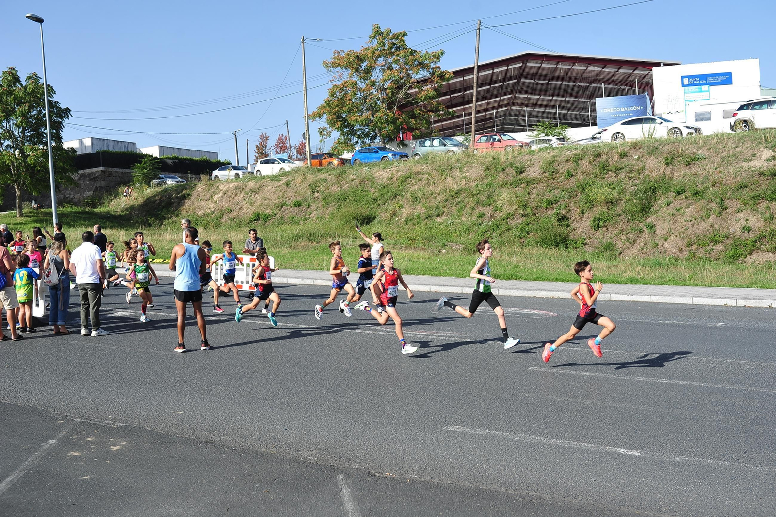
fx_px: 754
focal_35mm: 35
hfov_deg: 54.5
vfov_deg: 37.8
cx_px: 388
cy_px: 258
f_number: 5
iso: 160
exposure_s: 1/800
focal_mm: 35
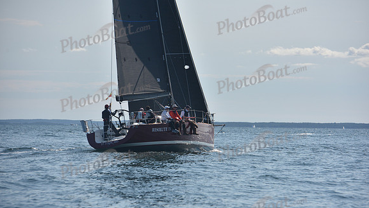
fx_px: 2065
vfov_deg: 5.8
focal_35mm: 211
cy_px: 120
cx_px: 184
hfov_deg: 10.2
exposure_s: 1/800
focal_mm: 200
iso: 250
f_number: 7.1
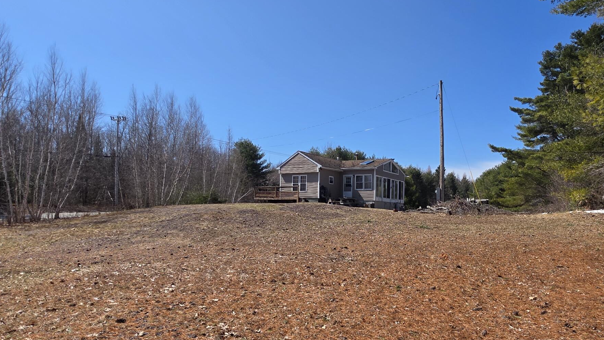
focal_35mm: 24
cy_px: 206
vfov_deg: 47.4
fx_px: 384
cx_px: 322
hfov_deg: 76.2
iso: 40
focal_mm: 2.2
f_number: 1.9
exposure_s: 1/2551
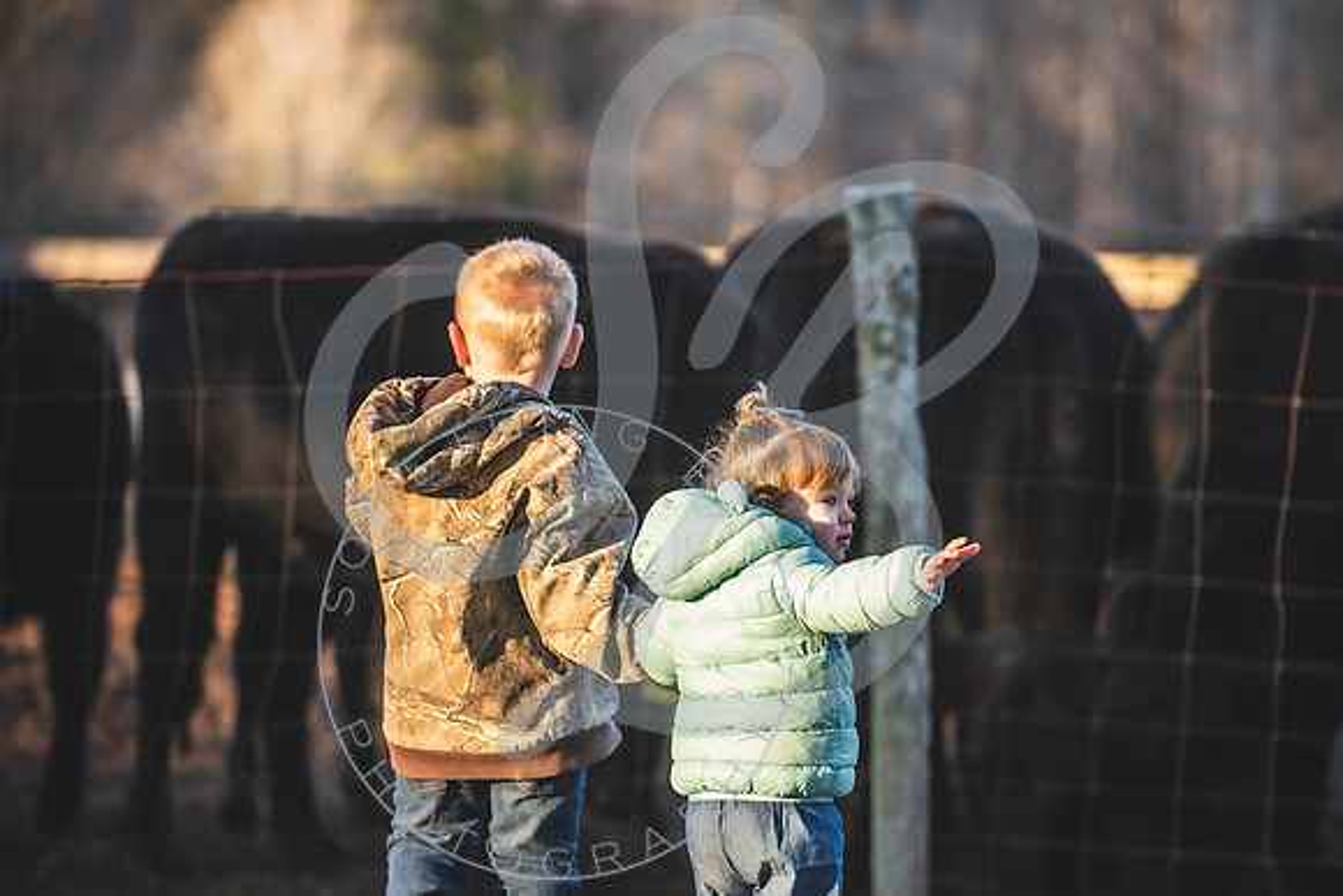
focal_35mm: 150
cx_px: 721
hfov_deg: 13.7
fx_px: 5607
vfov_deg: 9.1
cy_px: 448
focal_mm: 140
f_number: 2.8
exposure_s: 1/320
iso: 160
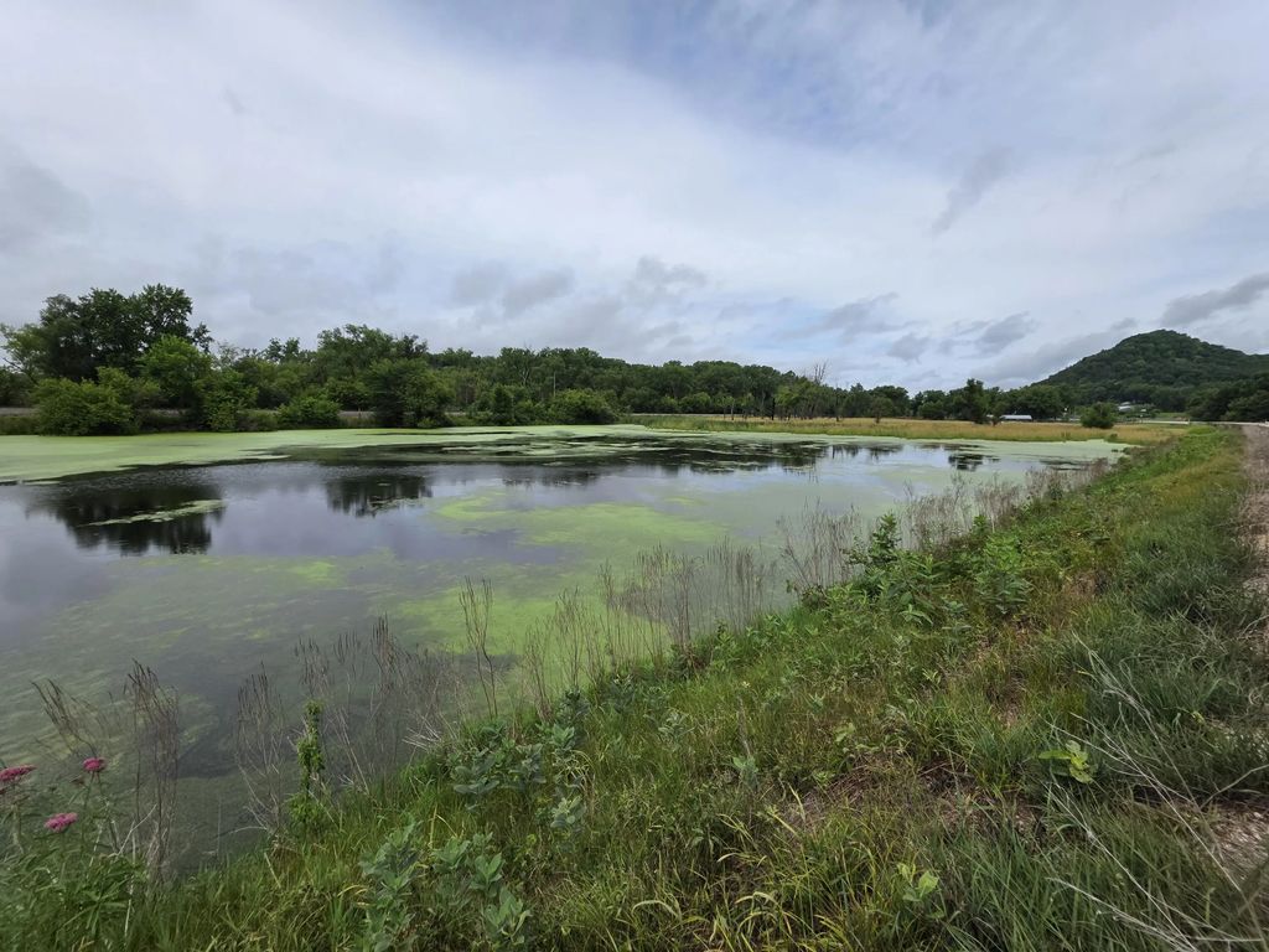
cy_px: 476
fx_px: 477
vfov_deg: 89.9
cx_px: 634
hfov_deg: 106.2
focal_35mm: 13
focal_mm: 2.2
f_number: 1.9
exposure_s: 1/2985
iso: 40
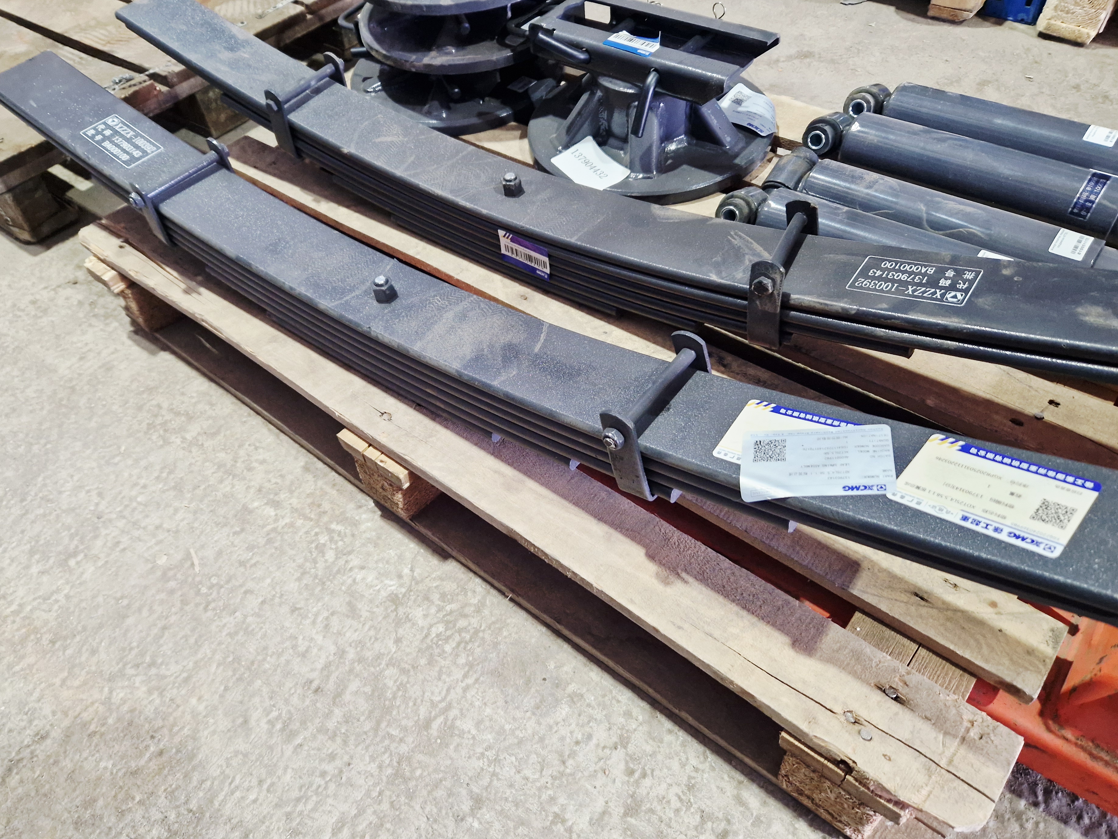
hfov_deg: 69.4
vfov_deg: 54.9
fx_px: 807
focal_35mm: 25
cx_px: 550
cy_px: 418
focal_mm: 5.4
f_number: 1.8
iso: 500
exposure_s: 1/100
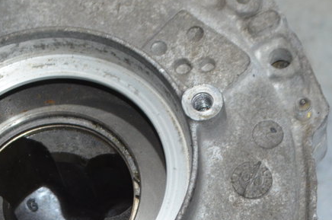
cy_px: 163
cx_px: 31
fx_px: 1362
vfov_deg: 9.2
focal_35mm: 148
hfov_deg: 13.8
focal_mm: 42
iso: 1400
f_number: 5.3
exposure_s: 1/60
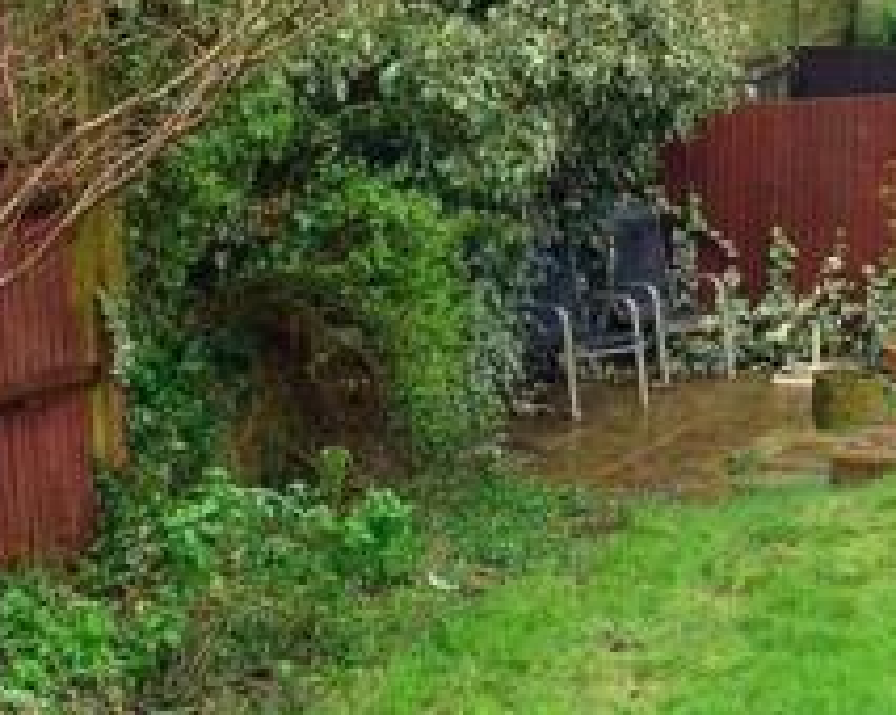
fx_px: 2067
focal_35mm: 78
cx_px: 648
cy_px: 17
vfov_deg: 19.1
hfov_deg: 24.3
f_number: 14
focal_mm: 18
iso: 640
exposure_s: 1/25
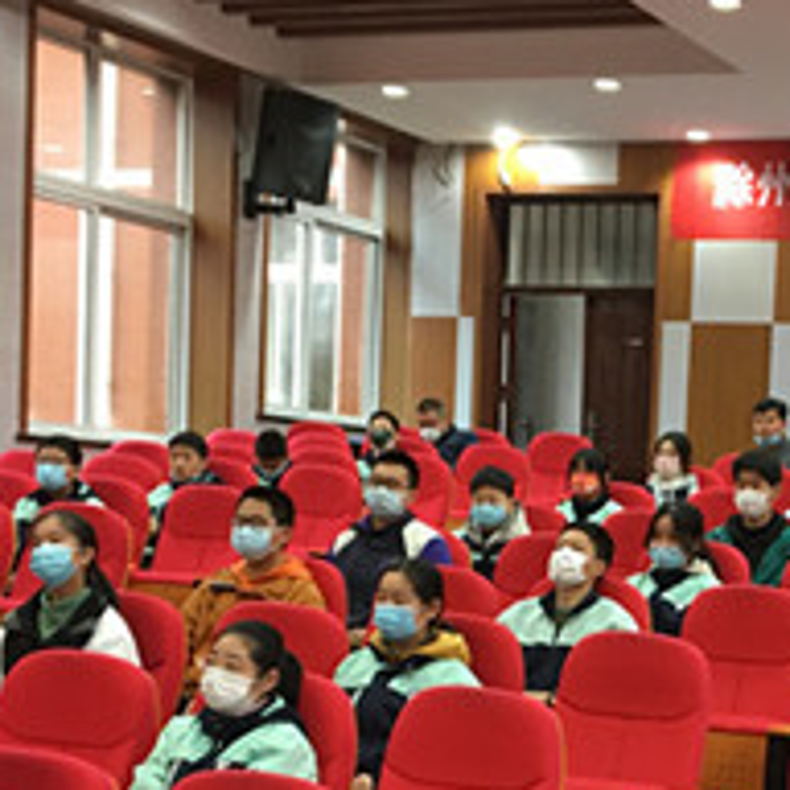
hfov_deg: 21.1
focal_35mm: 80
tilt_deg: -4.5
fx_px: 2066
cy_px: 683
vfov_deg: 21.3
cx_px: 737
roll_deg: -2.9
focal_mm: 4.15
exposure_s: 1/33
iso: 160
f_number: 2.2
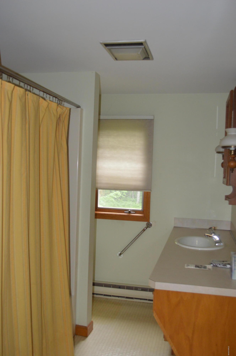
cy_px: 178
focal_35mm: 36
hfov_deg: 36.8
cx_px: 118
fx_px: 355
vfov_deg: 53.2
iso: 900
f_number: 4
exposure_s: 1/60
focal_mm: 24
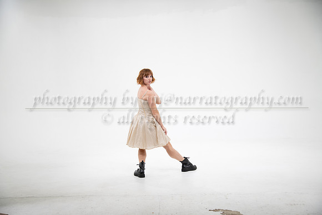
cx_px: 161
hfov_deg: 42.7
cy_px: 108
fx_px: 412
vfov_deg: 29.3
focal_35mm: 46
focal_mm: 46
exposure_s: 1/400
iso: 400
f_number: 4
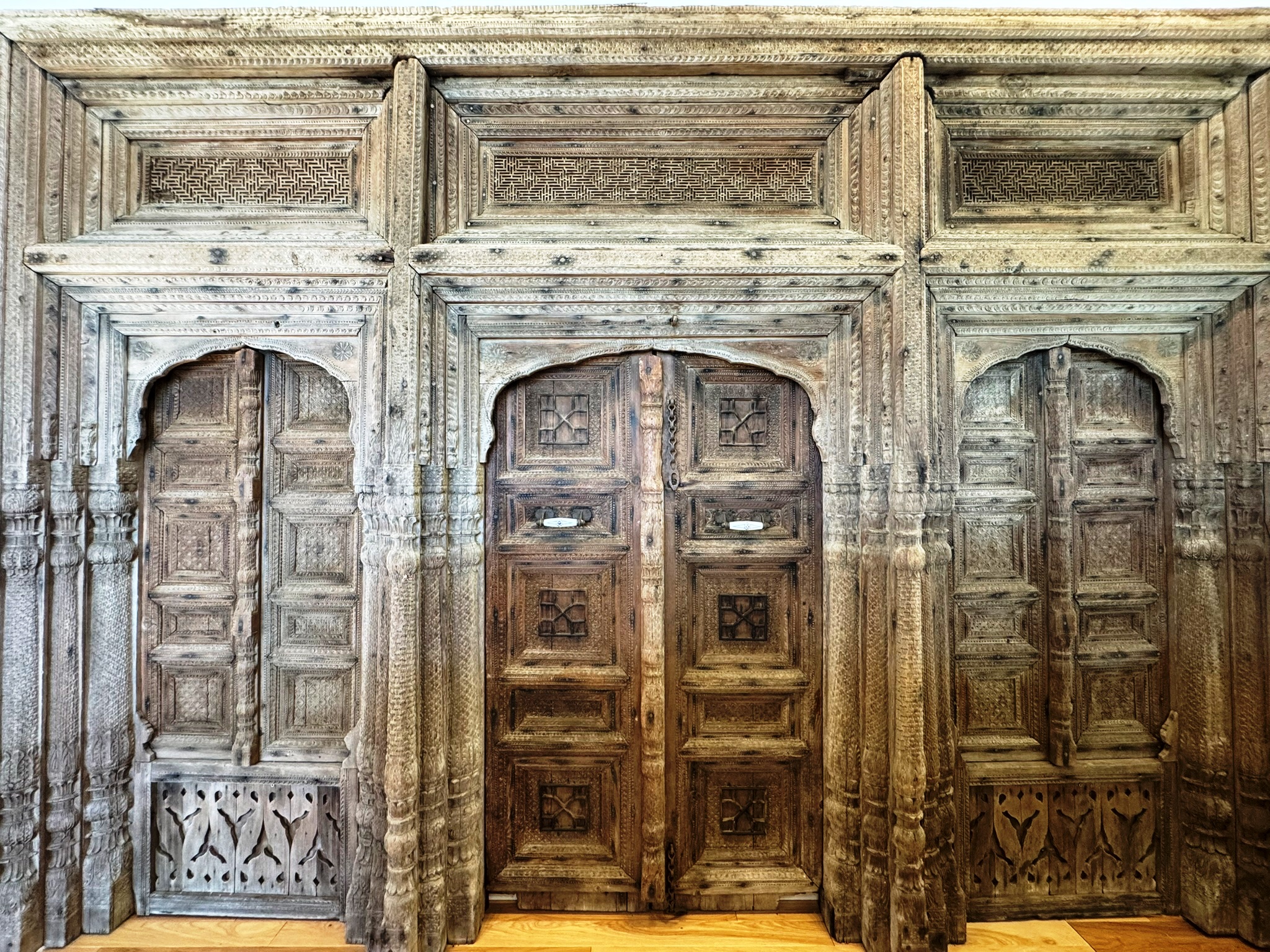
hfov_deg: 102.1
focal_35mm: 14
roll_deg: -0.1
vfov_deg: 85.7
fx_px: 514
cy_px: 476
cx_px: 635
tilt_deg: +0.6
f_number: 2.2
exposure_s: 1/60
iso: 250
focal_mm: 2.22
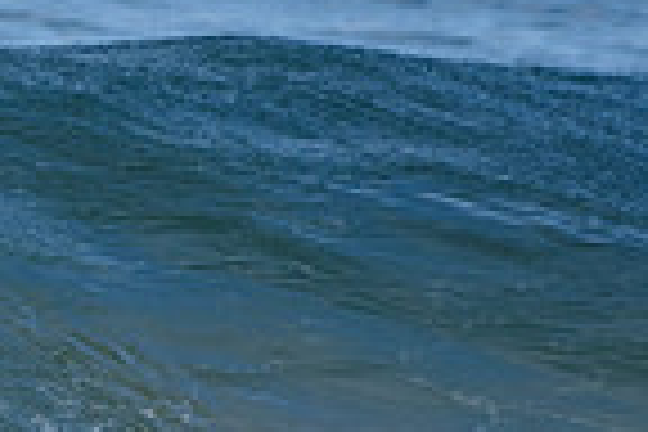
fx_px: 45662
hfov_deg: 0.8
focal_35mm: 2537
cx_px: -243
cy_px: 479
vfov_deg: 0.5
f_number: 5.6
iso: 250
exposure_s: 1/2000
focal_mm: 420
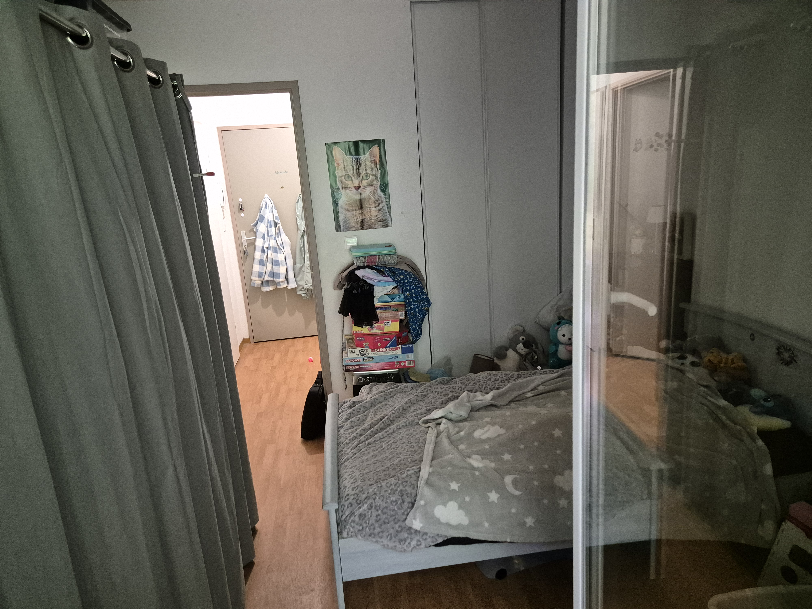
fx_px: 540
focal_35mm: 23
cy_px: 304
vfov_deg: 58.9
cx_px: 406
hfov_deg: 73.9
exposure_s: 1/100
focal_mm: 5.4
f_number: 1.8
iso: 1250
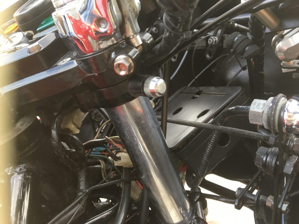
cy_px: 112
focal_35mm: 29
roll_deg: +0.0
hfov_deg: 61.7
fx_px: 250
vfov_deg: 48.2
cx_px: 150
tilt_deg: -10.6
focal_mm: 4.15
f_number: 2.2
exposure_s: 1/30
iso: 32
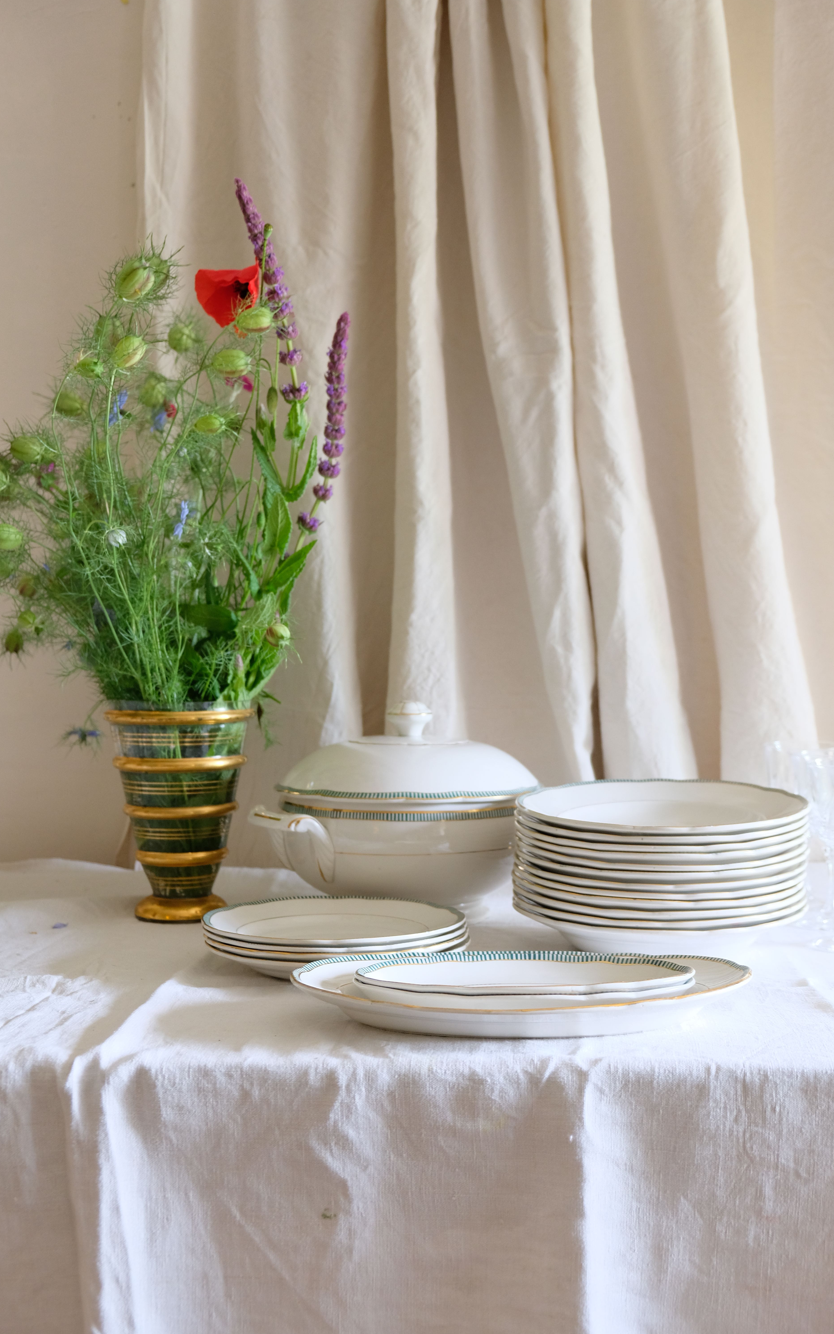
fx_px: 1600
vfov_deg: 45.3
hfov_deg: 29.2
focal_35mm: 44
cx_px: 429
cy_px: 667
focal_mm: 28.9
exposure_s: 1/52
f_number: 3.2
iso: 800
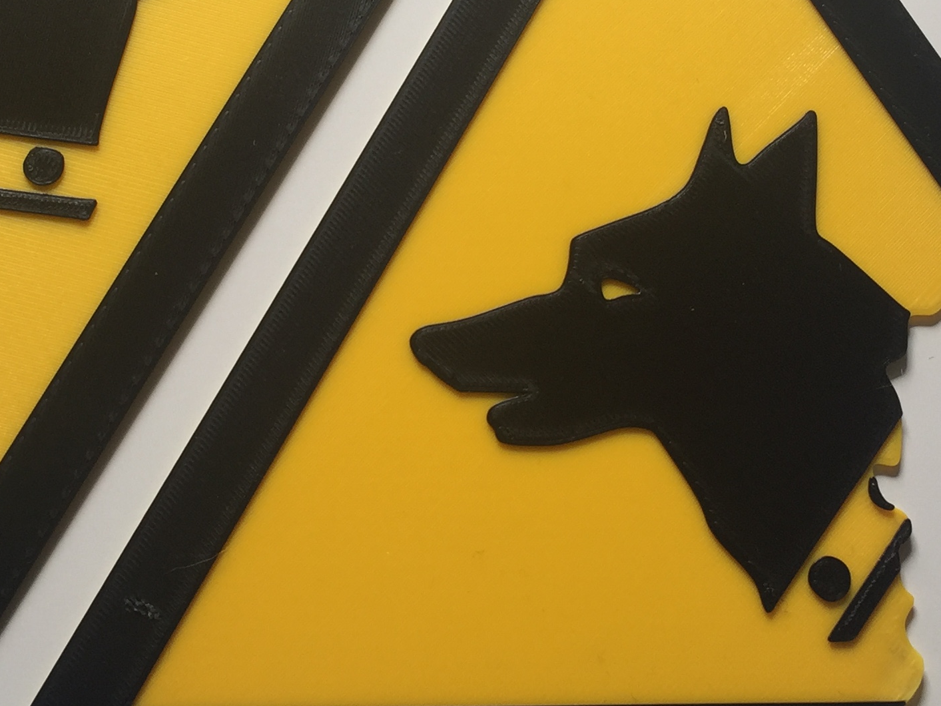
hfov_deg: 28.9
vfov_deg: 21.9
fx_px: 1821
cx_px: 376
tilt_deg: -74.7
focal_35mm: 67
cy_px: 281
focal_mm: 4.15
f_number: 2.2
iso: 32
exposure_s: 1/105
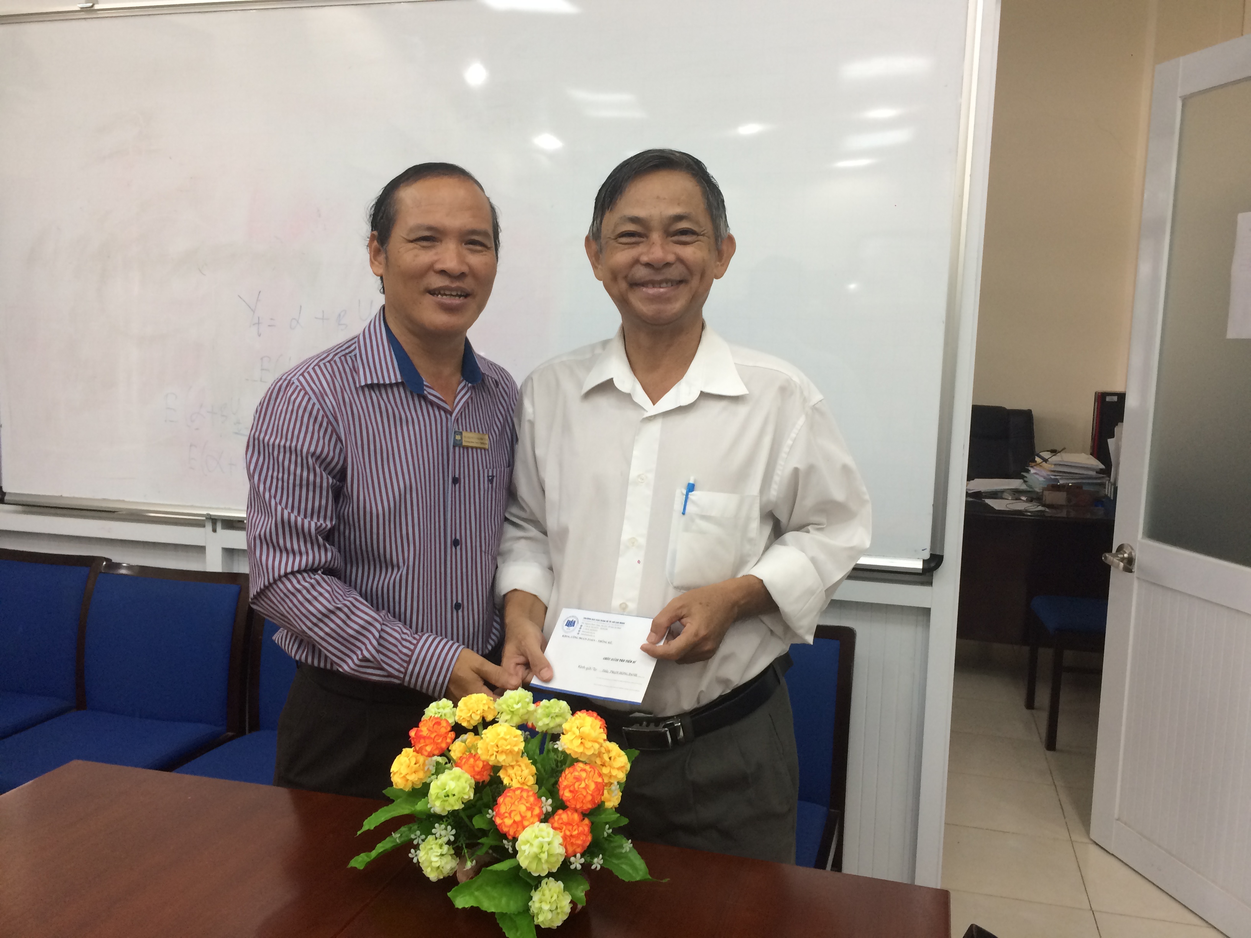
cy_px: 469
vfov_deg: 48.2
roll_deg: -1.6
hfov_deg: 61.7
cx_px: 626
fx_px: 1048
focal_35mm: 29
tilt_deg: -8.6
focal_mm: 4.15
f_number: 2.2
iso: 100
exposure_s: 1/33
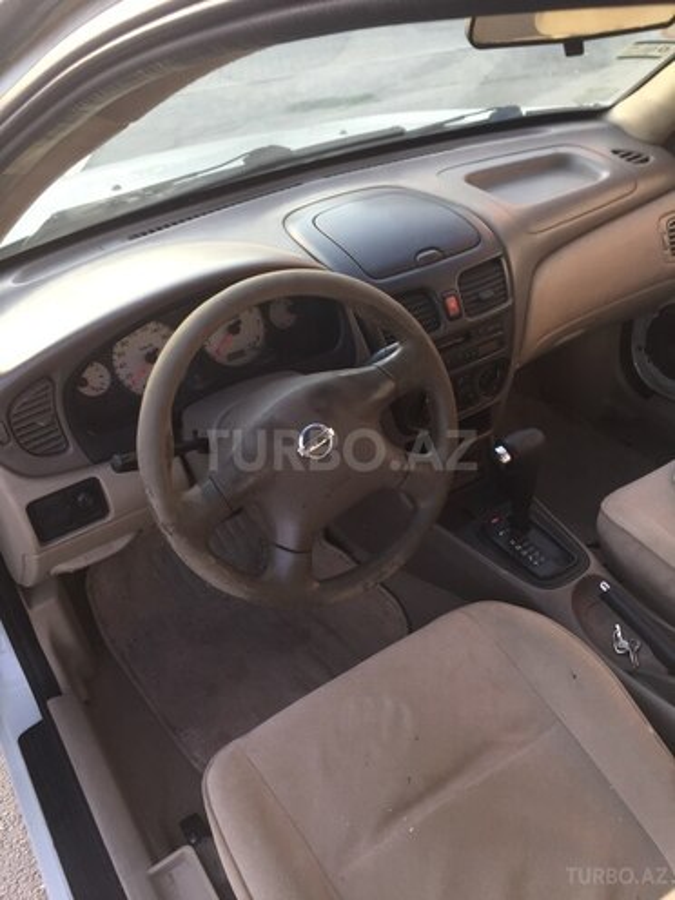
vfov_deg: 61.7
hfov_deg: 48.2
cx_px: 338
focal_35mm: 29
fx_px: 754
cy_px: 450
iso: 32
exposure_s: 1/100
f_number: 2.2
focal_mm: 4.15
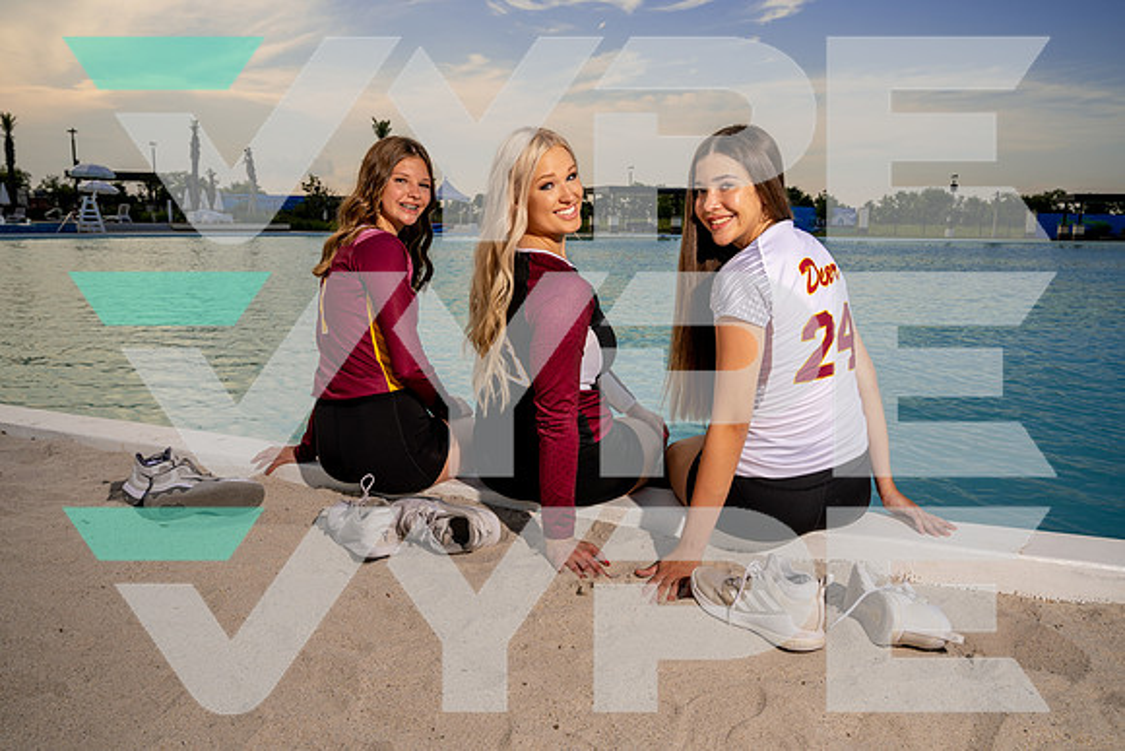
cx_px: 562
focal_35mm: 28
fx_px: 875
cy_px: 376
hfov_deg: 65.5
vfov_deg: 46.4
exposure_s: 1/320
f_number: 9
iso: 100
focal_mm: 28
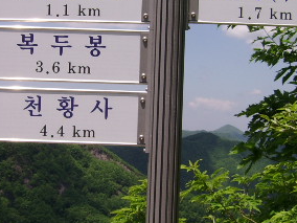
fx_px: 678
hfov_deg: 24.7
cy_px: 85
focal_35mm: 79
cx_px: 120
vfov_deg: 18.6
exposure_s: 1/545
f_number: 5.8
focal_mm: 5.95
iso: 50
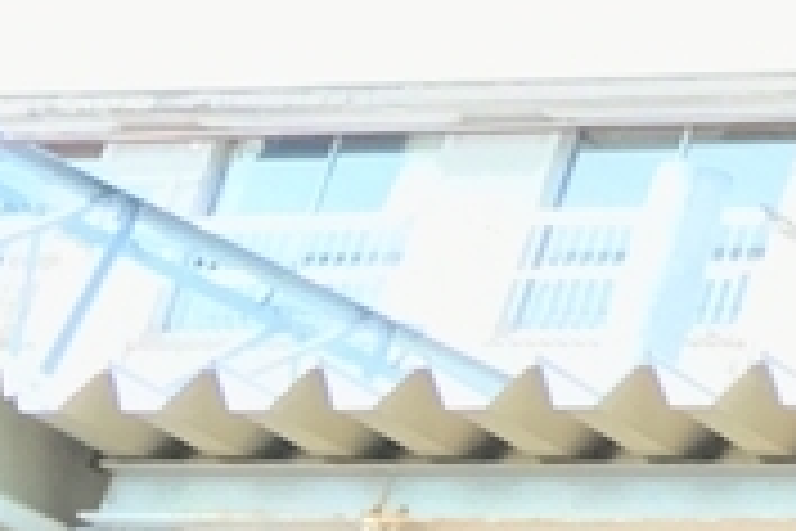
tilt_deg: +36.5
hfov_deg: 8.3
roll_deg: -5.7
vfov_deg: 5.9
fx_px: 4532
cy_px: -1462
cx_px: 2473
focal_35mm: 205
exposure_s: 1/60
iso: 25
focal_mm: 4.15
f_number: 2.2
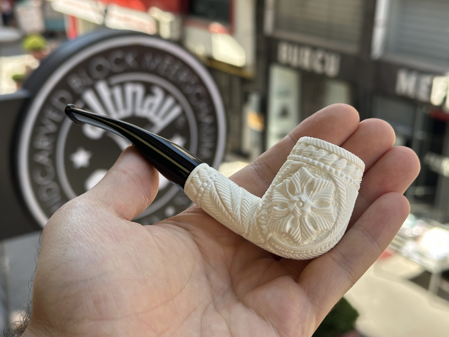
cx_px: 224
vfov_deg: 30.3
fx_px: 623
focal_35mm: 48
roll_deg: -1.2
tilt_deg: -20.2
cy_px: 168
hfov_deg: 39.7
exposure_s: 1/634
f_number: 1.78
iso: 64
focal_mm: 6.86
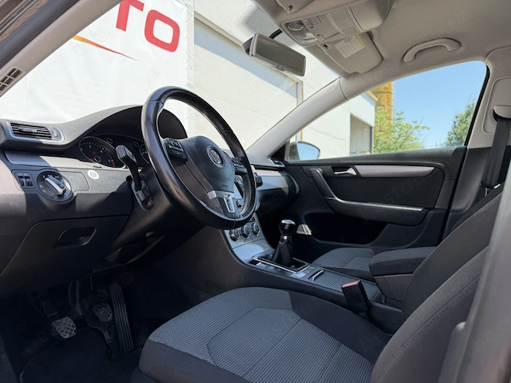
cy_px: 192
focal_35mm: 24
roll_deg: +0.7
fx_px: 354
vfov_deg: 56.8
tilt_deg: -0.8
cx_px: 256
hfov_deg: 71.6
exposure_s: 1/840
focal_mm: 6.76
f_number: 1.78
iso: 80
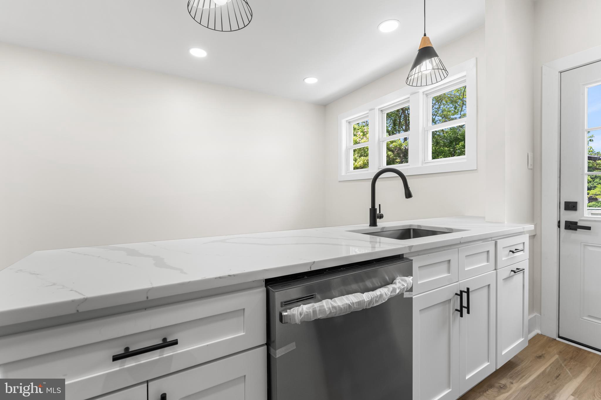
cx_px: 300
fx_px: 267
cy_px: 200
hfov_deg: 96.7
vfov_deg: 73.7
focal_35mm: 16
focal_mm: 16
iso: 800
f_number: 9
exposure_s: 1/15
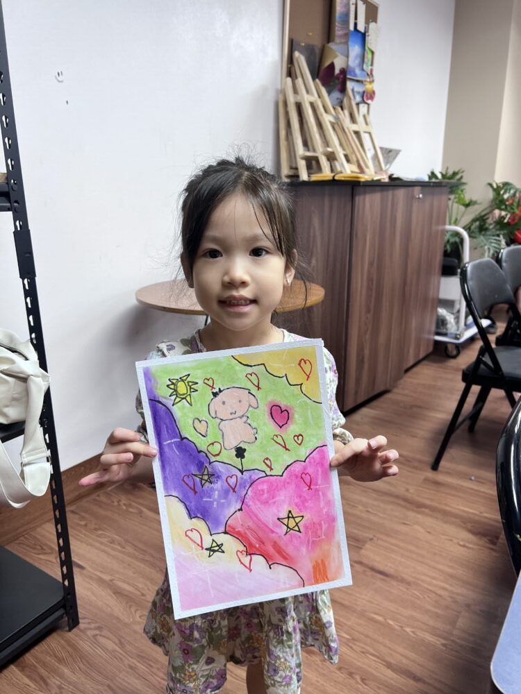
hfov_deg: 53.1
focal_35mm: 26
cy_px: 347
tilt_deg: -15.0
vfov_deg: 67.3
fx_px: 522
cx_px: 260
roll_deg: +0.8
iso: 80
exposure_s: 1/100
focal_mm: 5.7
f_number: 1.5
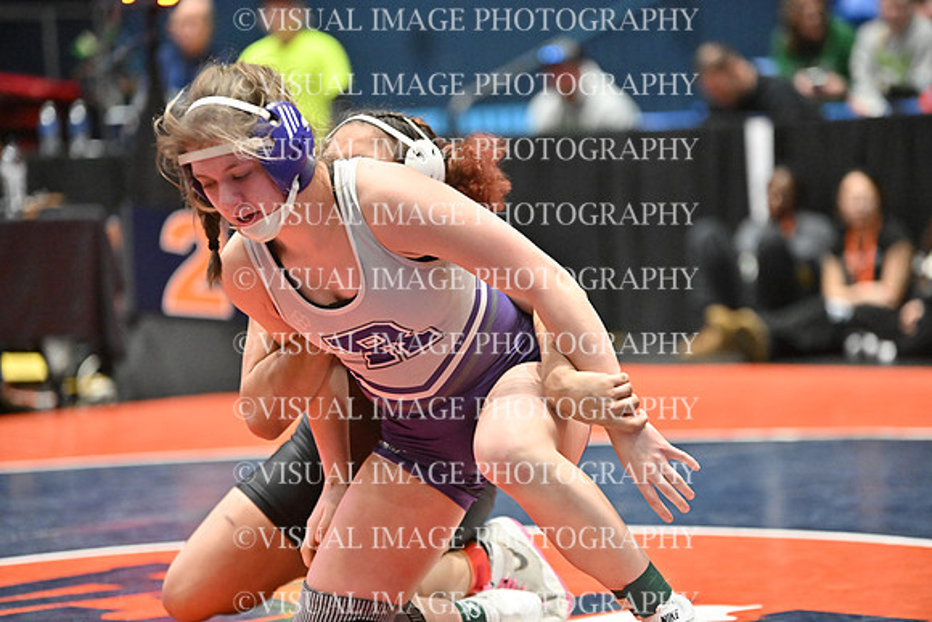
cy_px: 311
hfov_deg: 13.7
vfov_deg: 9.2
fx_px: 3884
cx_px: 466
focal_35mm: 150
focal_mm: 150
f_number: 2.8
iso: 6400
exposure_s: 1/1000
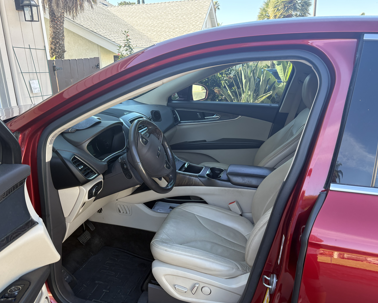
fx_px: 313
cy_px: 148
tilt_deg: -16.3
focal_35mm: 28
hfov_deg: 62.1
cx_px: 176
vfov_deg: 51.5
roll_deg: +2.3
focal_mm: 5.96
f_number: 1.6
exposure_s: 1/249
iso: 64
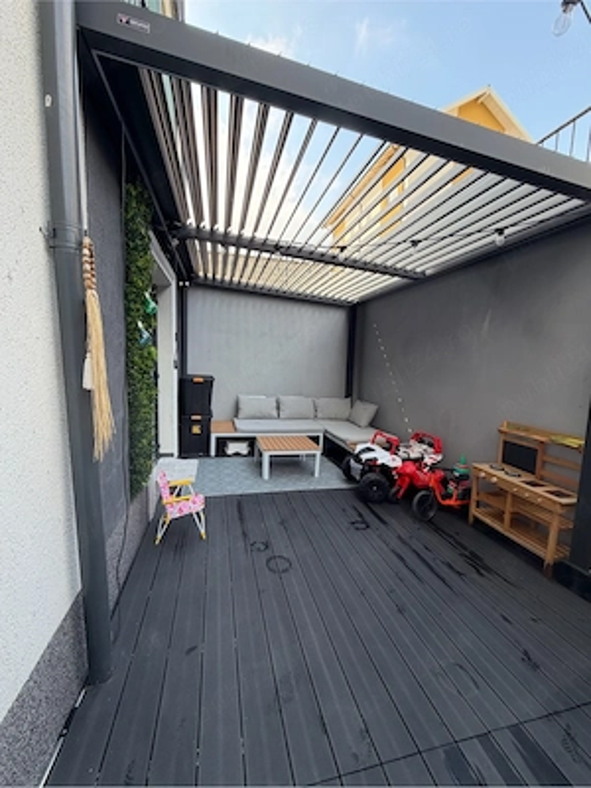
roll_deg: -1.6
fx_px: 319
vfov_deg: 102.1
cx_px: 296
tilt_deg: -6.7
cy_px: 394
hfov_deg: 85.7
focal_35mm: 14
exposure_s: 1/186
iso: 64
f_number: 2.2
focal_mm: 2.22
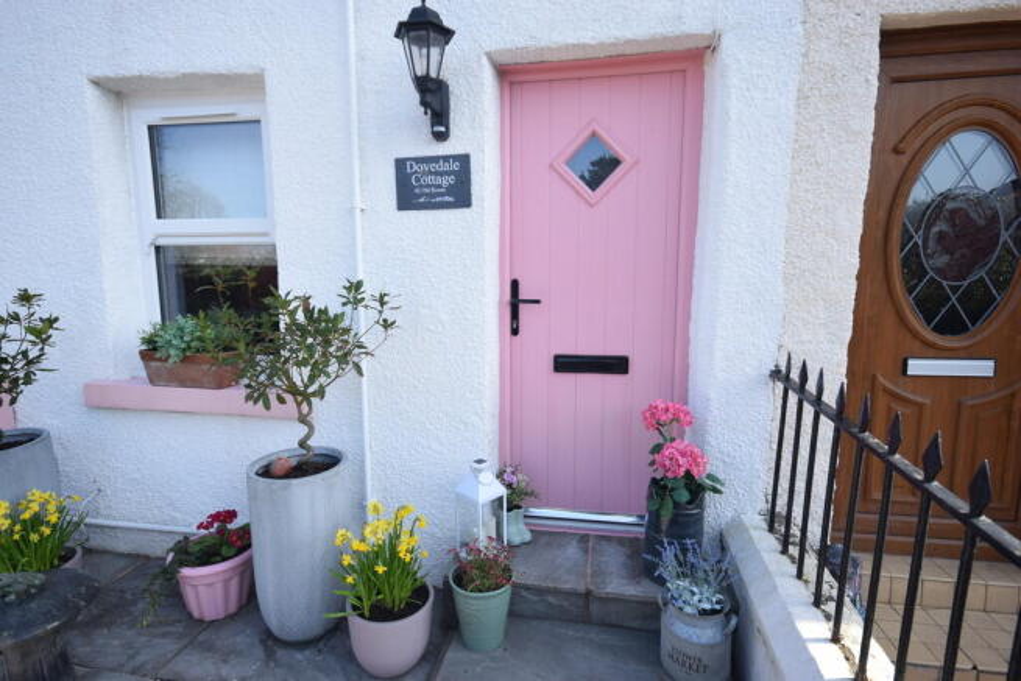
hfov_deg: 90.0
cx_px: 510
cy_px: 340
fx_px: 511
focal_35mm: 18
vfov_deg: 67.4
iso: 320
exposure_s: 1/250
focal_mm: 12
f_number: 8
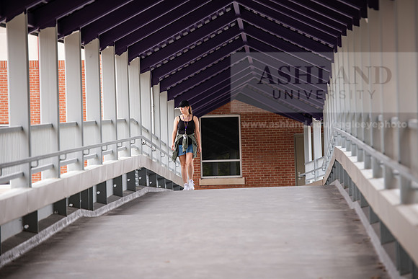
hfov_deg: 11.7
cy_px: 140
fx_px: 2032
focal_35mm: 175
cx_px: 209
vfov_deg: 7.9
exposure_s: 1/200
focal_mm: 175
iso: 250
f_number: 4
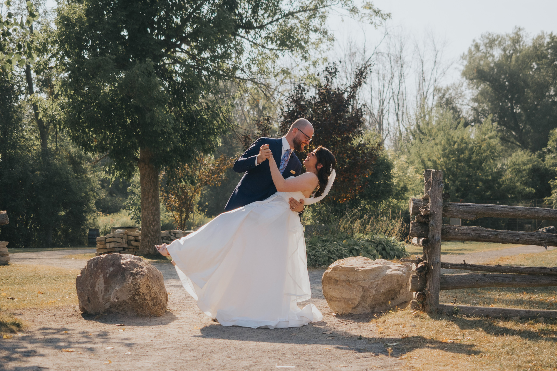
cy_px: 186
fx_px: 1126
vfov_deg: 18.7
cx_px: 278
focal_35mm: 73
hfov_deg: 27.8
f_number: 2.8
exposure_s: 1/2500
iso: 200
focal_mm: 35
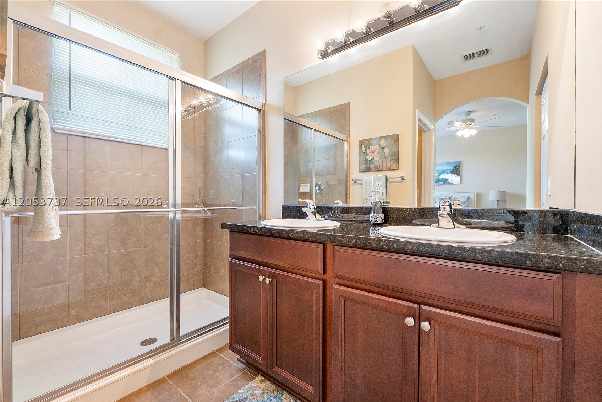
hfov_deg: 100.4
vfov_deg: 77.3
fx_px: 251
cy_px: 201
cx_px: 301
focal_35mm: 15
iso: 800
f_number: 8
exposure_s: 1/20
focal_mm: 10
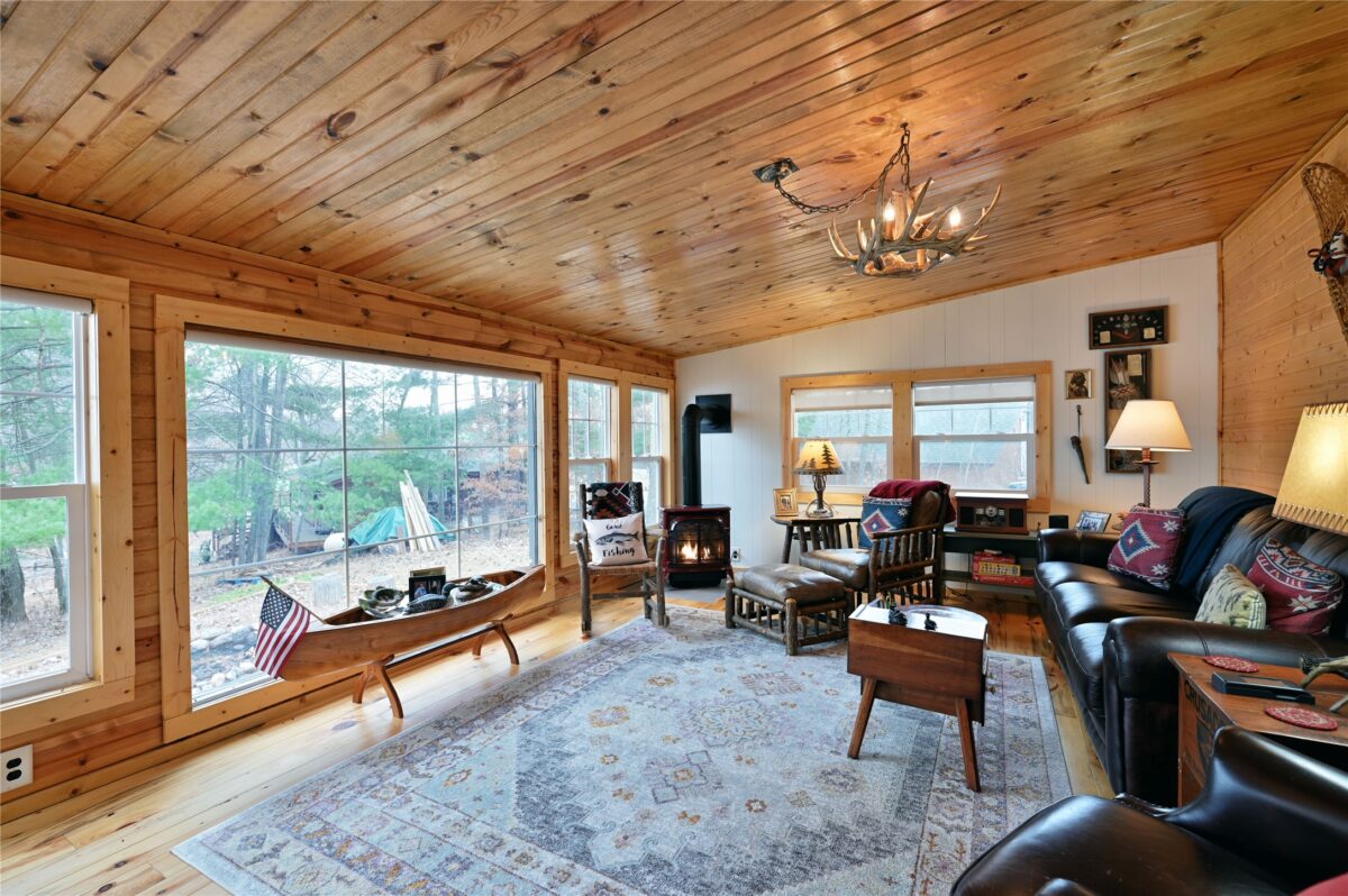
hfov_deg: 98.6
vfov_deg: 75.4
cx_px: 674
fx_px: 580
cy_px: 448
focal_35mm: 16
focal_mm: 15.5
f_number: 5.6
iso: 100
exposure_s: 1/6
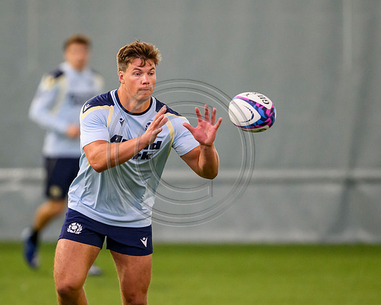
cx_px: 178
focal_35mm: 570
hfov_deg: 3.4
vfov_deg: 2.7
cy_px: 165
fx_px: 6430
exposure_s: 1/1600
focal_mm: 400
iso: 8000
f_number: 3.2
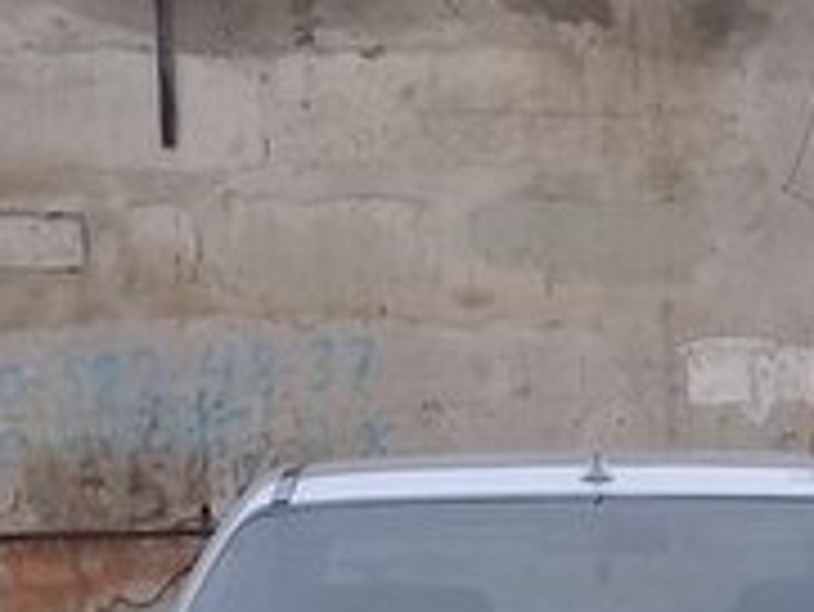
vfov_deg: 12.2
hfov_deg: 17.3
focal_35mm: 113
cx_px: 648
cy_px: 1037
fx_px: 2659
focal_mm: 3.3
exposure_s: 1/396
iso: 50
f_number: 2.2
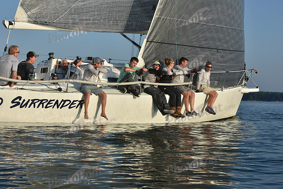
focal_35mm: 70
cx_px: 142
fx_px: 550
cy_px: 94
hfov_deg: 28.8
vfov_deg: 19.5
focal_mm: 70
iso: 320
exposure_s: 1/800
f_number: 11
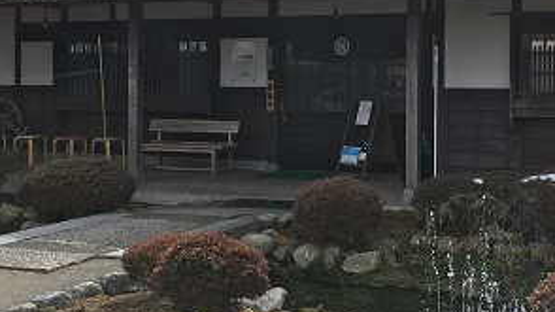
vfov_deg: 20.6
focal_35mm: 58
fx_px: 853
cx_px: 385
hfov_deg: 35.6
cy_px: 99
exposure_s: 1/1202
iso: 25
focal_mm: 4.15
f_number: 2.2
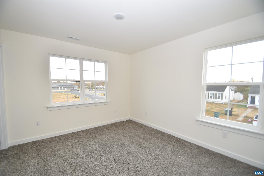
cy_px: 88
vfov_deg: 77.3
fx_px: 110
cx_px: 132
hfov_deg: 100.4
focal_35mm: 15
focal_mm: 10
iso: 200
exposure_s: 1/60
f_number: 4
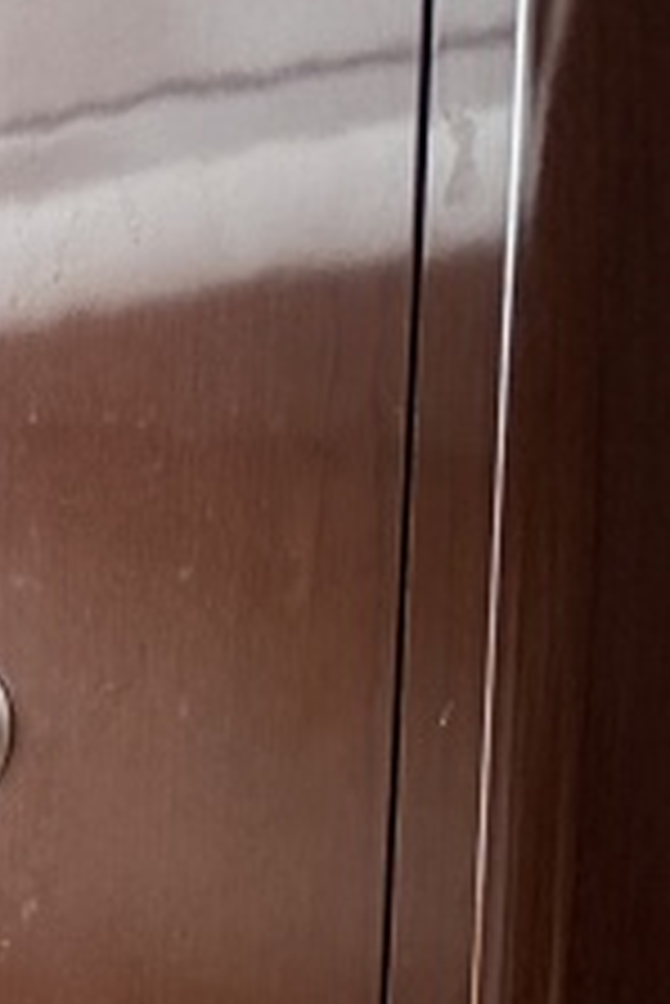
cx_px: -1812
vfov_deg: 10.7
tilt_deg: -10.4
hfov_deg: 6.5
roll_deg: +1.0
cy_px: 1904
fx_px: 4989
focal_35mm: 179
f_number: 1.78
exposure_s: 1/214
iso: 80
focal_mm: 6.76
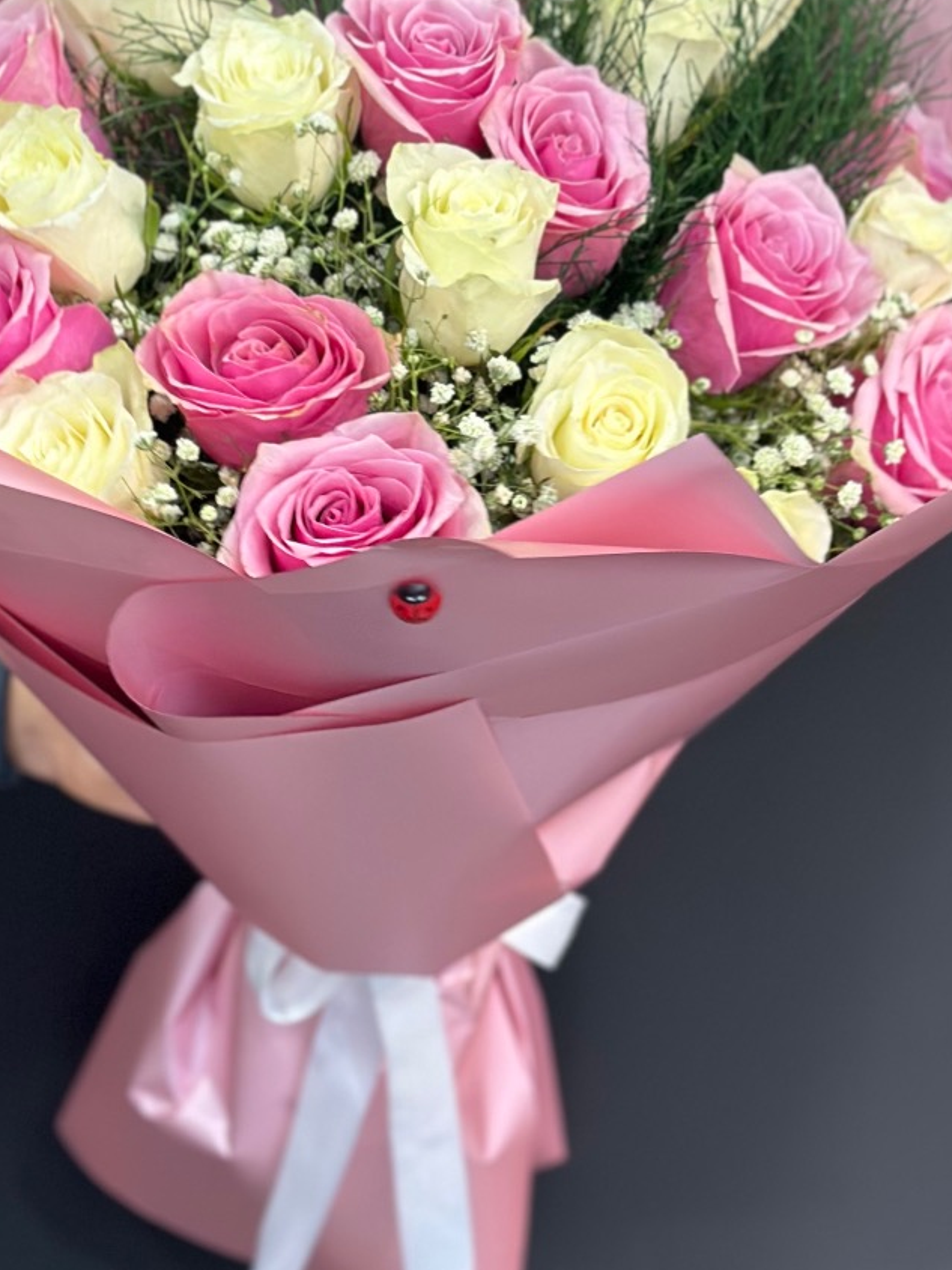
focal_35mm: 91
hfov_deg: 16.2
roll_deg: -1.0
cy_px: 438
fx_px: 3337
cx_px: 394
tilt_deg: -22.3
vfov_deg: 21.5
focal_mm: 6.86
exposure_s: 1/50
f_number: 1.78
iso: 250
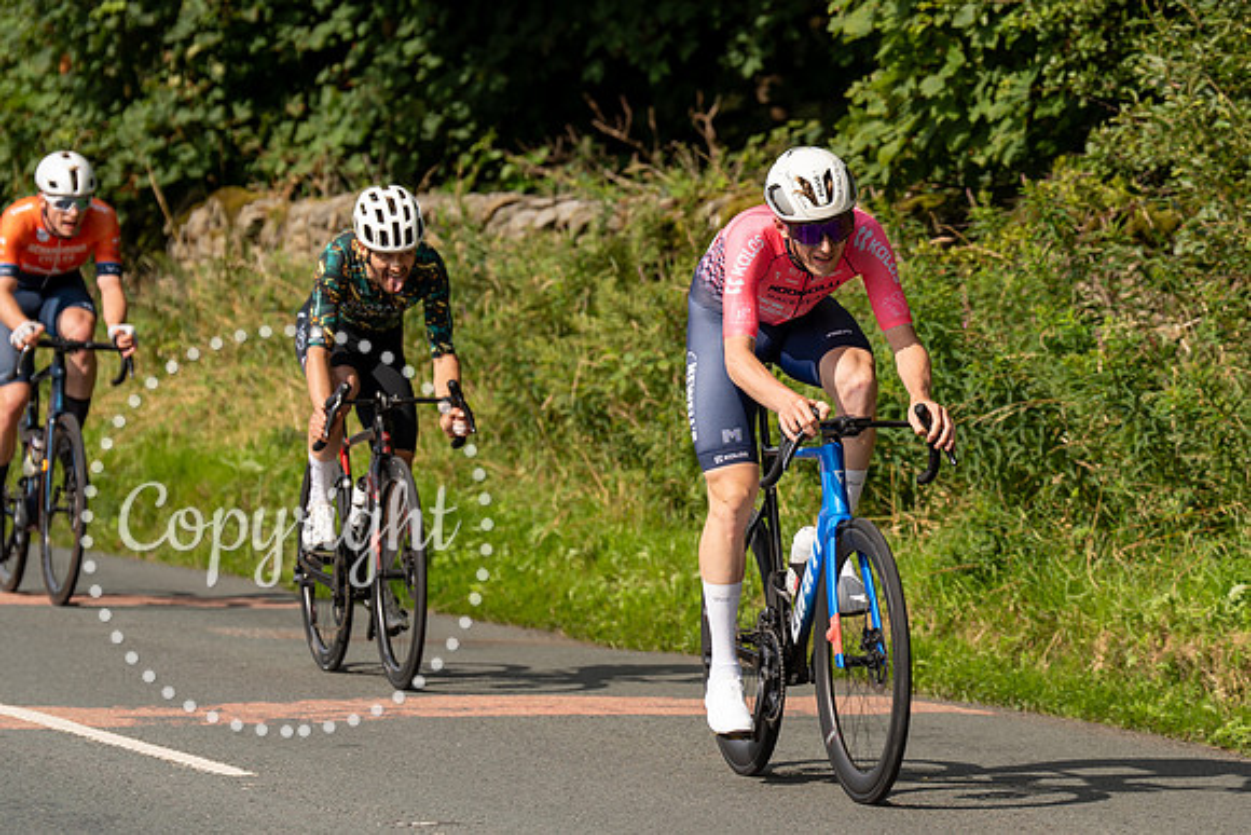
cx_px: 906
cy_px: 278
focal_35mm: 236
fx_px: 8204
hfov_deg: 8.7
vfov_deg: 5.8
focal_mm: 163
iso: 100
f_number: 4.5
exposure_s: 1/800
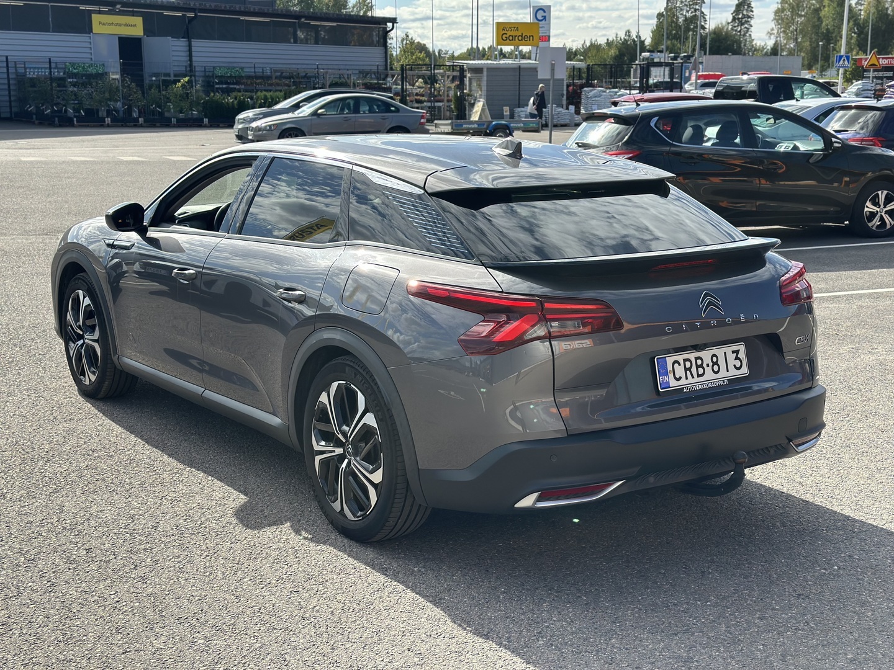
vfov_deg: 30.3
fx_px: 1240
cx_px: 447
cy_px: 335
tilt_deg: -10.9
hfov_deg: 39.7
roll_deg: +0.0
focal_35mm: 48
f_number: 1.78
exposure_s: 1/3472
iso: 100
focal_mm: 6.86
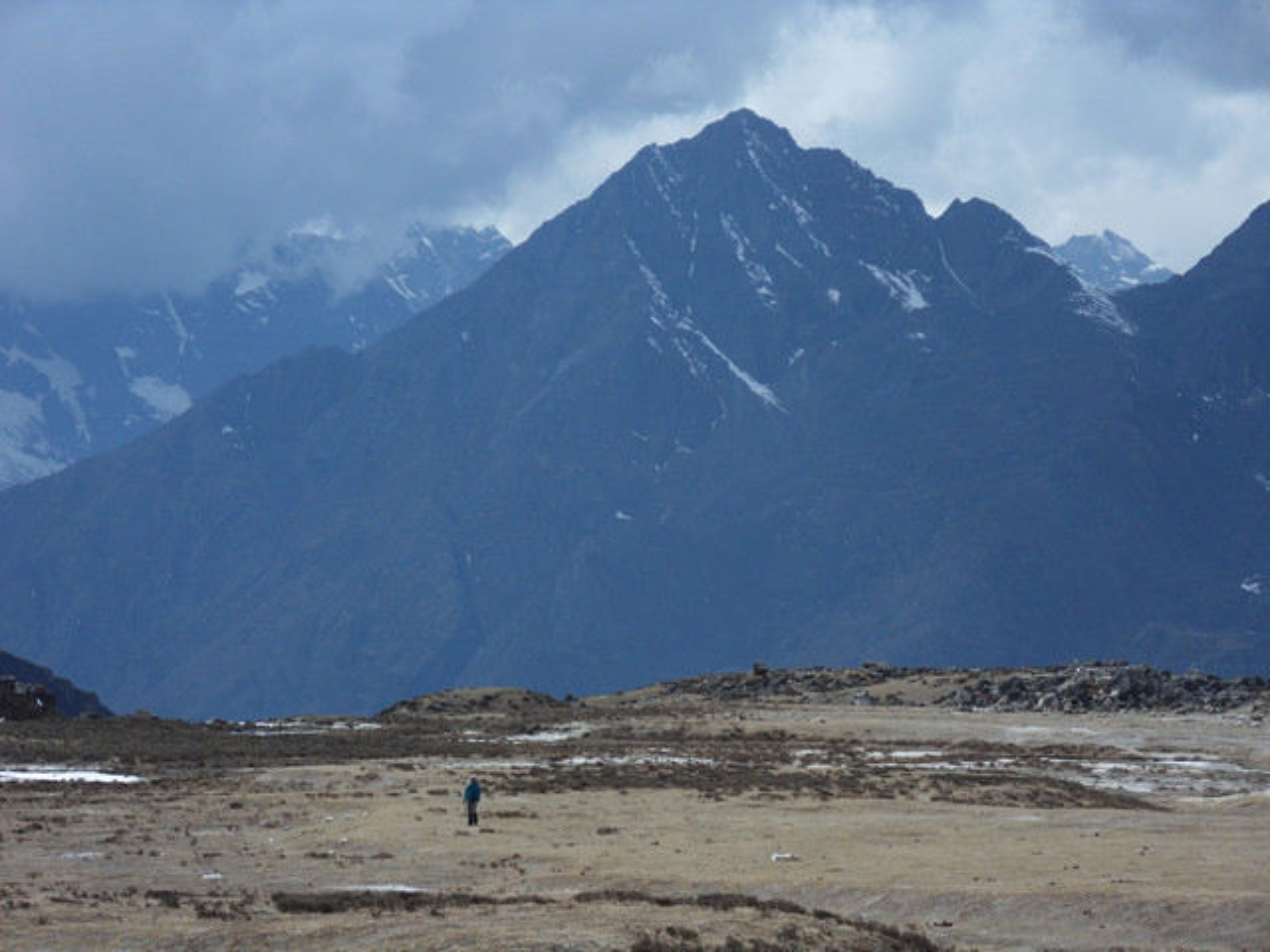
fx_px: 4769
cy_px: 476
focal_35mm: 130
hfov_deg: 15.2
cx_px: 635
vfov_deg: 11.4
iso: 80
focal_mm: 22.8
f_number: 5.8
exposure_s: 1/500
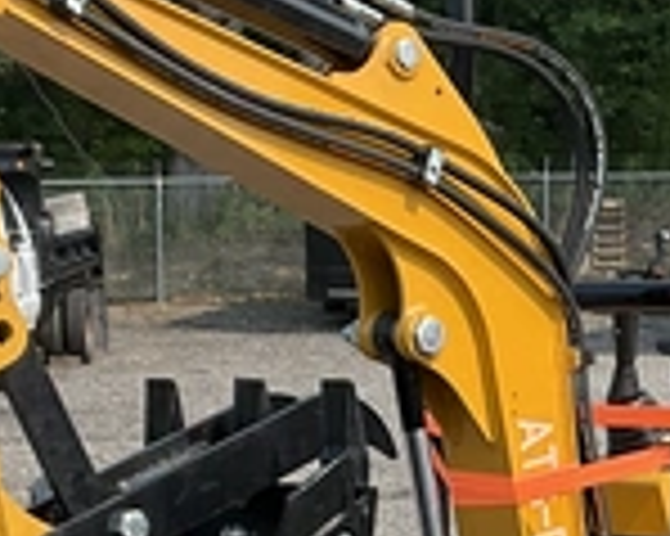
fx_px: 2834
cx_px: 670
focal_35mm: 143
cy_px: 597
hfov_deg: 13.3
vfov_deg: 10.6
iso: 25
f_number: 1.8
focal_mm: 3
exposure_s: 1/1055
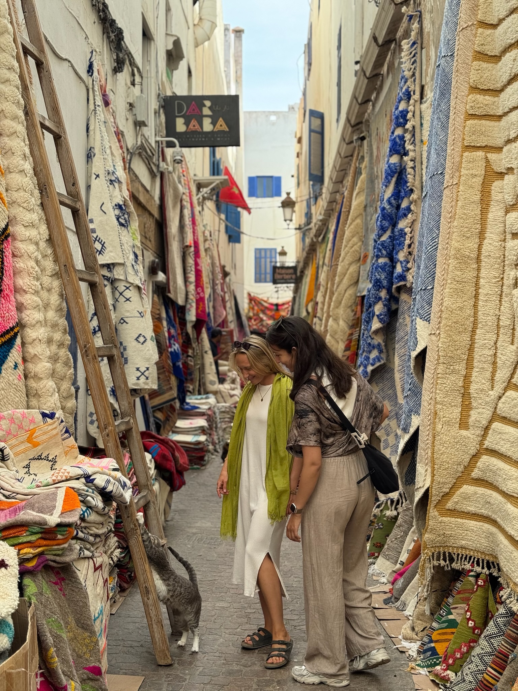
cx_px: 259
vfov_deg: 39.7
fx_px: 958
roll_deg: +0.2
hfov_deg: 30.3
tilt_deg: +2.0
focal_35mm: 48
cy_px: 346
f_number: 1.78
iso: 64
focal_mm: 6.76
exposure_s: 1/442
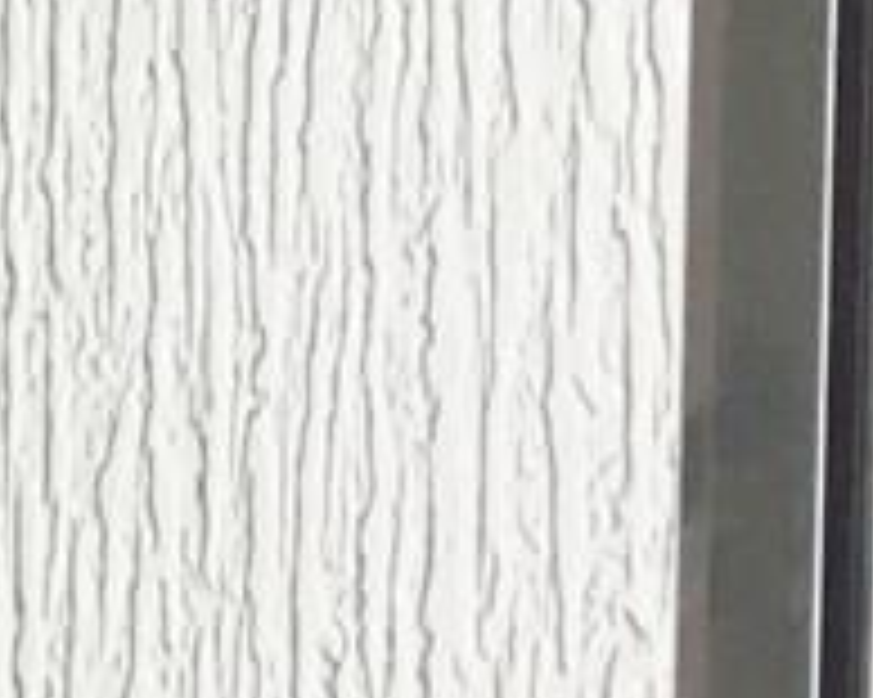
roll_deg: -0.3
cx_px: -2254
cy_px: 338
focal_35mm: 234
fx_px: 6043
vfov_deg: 6.6
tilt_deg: -4.6
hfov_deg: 6.9
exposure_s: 1/30
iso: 40
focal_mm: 4.15
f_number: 2.2
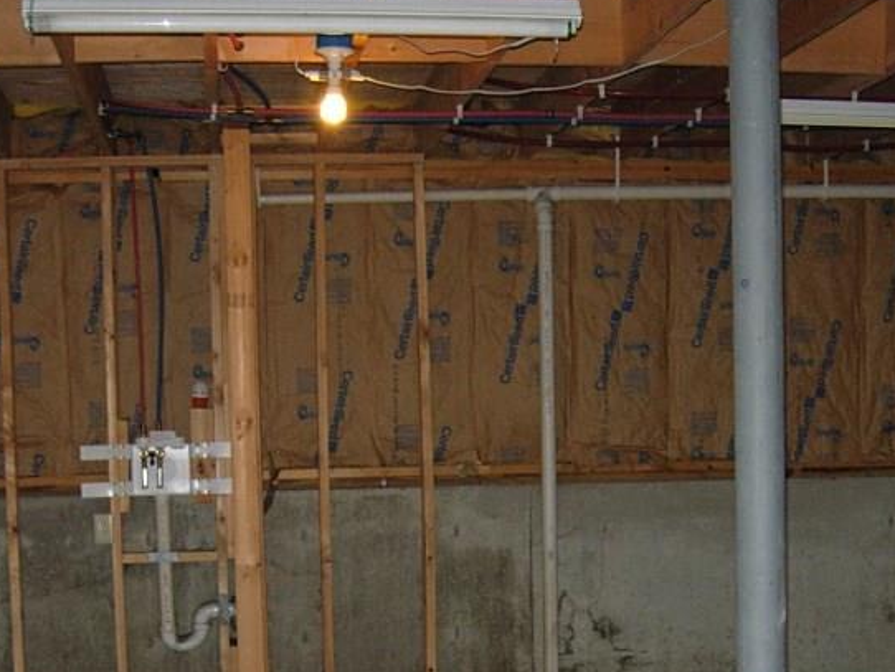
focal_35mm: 68
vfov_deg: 21.2
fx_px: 1759
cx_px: 479
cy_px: 609
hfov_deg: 28.5
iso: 200
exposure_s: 1/181
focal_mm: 7.5
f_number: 2.7
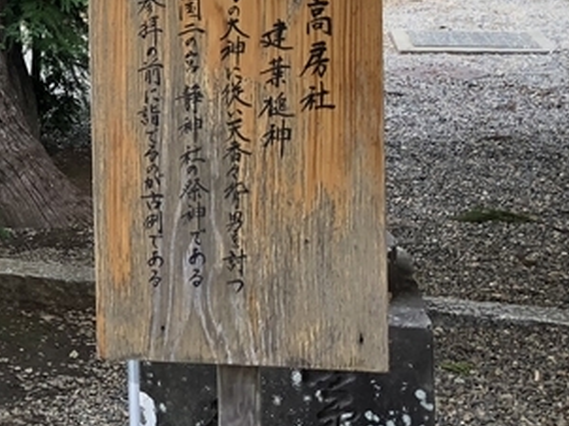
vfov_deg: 15.1
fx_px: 1560
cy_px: -47
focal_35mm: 95
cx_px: -269
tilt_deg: -3.8
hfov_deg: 18.5
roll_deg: +2.4
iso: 40
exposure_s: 1/120
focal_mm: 4
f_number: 1.8
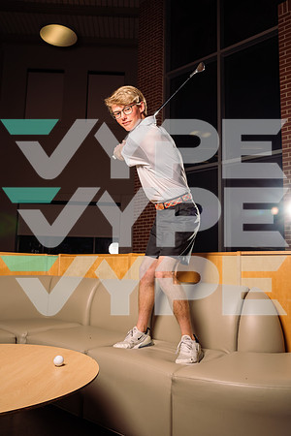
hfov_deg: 42.3
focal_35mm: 31
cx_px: 146
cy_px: 218
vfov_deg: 60.3
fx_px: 376
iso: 200
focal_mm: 31
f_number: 7.1
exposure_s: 1/250
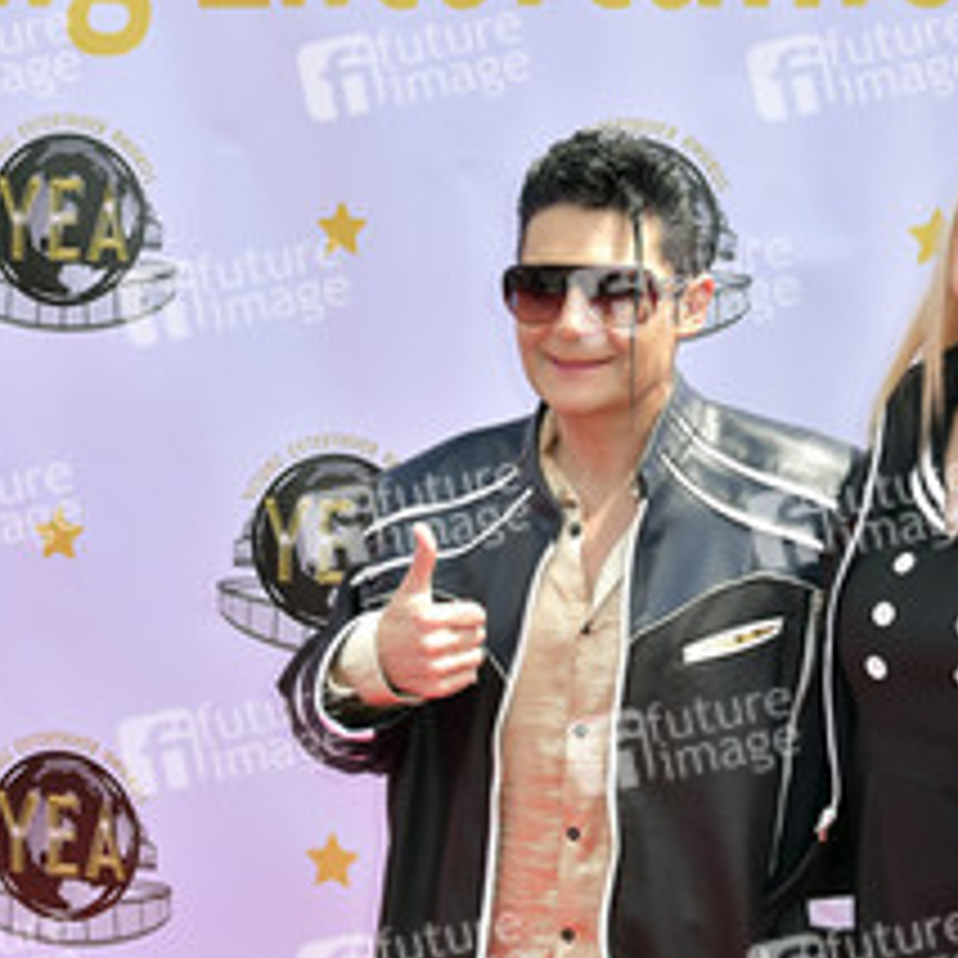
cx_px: 742
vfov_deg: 20.2
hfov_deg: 20.0
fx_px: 2693
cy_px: 405
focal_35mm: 86
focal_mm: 48
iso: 320
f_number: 6.3
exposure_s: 1/250
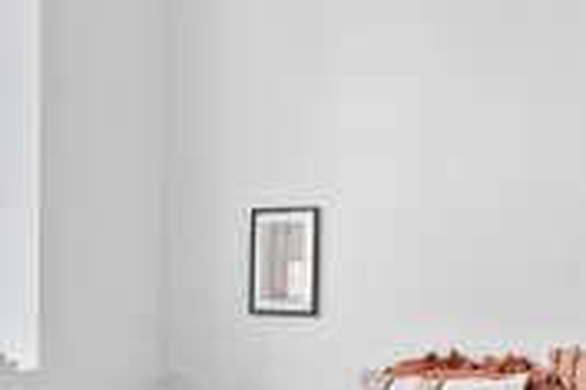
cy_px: 248
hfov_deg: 35.0
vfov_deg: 23.7
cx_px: 242
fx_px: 928
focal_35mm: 57
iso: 200
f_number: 8
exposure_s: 1/6
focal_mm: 16
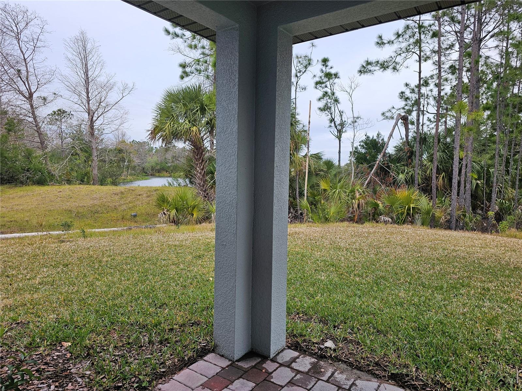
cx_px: 261
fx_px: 347
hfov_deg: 73.9
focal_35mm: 23
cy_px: 196
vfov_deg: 58.9
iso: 20
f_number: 1.7
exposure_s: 1/120
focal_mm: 6.3
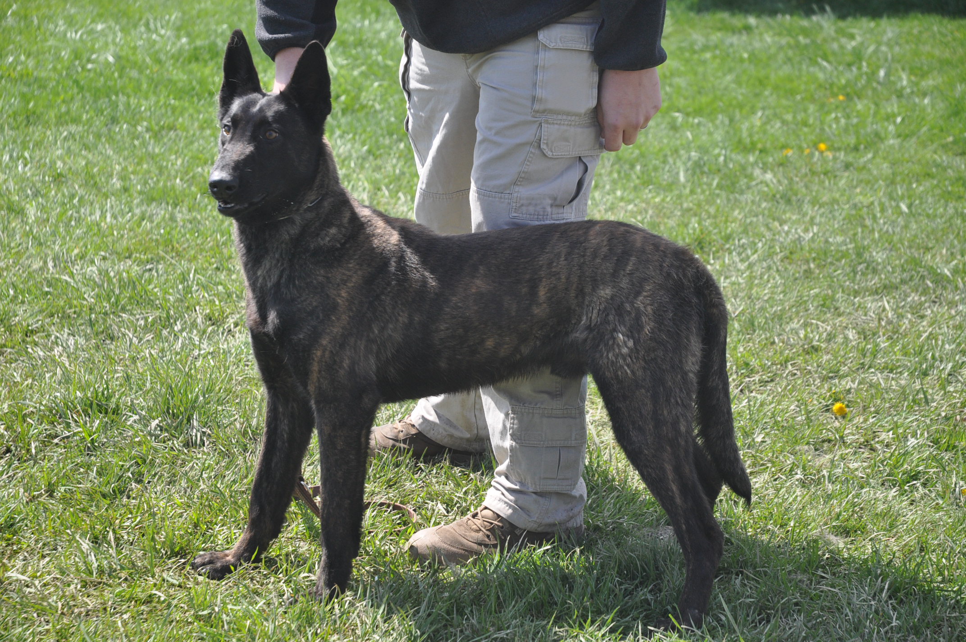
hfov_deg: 19.5
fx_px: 2814
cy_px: 321
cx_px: 483
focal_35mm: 105
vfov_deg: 13.0
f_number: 4.5
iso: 500
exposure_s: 1/1000
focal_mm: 70
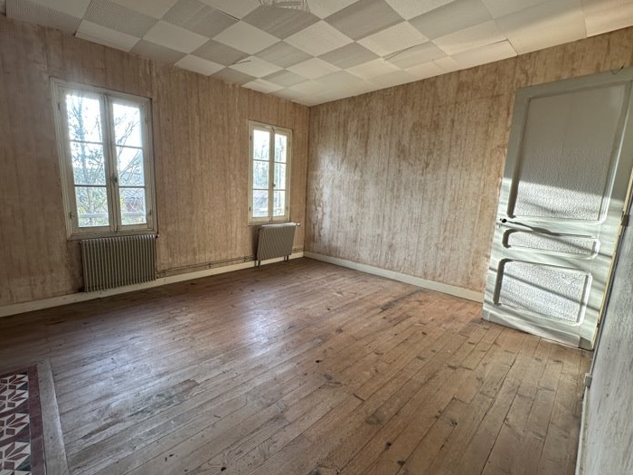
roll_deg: -0.7
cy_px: 238
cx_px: 277
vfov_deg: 78.1
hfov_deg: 94.0
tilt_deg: -9.3
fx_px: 293
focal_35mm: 16
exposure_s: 1/99
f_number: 2.2
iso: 100
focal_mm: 2.22
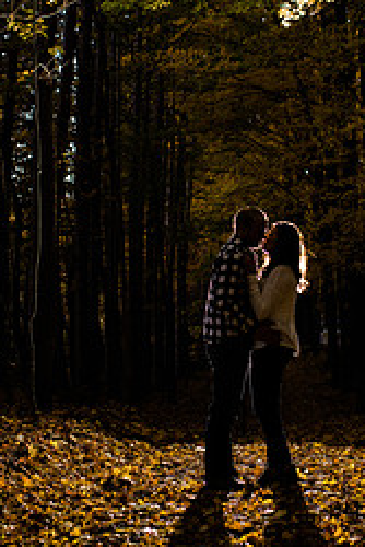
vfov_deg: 31.4
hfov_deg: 21.5
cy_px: 142
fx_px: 957
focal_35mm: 63
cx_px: 258
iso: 320
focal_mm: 35
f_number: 2.8
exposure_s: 1/200
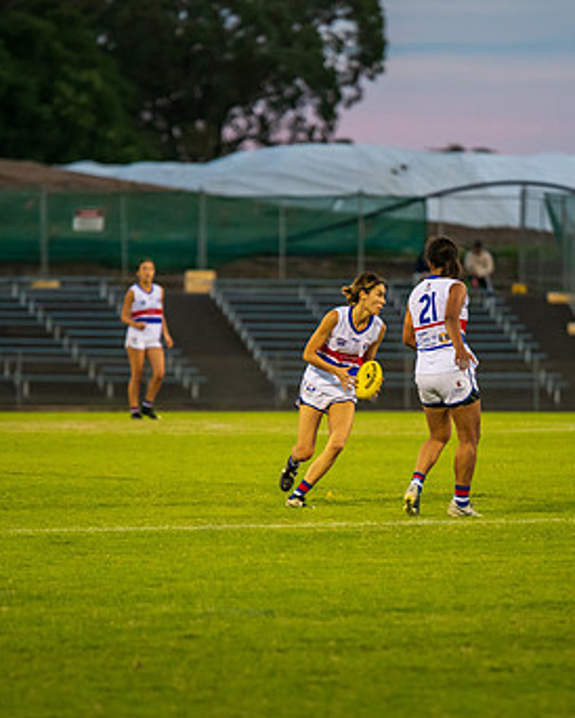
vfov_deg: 5.1
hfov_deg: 4.1
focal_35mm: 381
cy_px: 413
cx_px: 337
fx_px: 8098
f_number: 2.8
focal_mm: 200
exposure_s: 1/500
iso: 1600
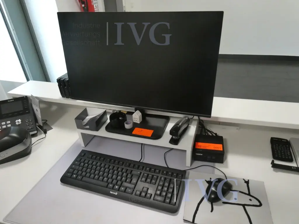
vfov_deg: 56.8
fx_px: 207
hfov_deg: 71.6
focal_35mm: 24
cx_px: 150
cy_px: 112
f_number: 3.3
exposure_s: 1/60
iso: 640
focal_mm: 4.3
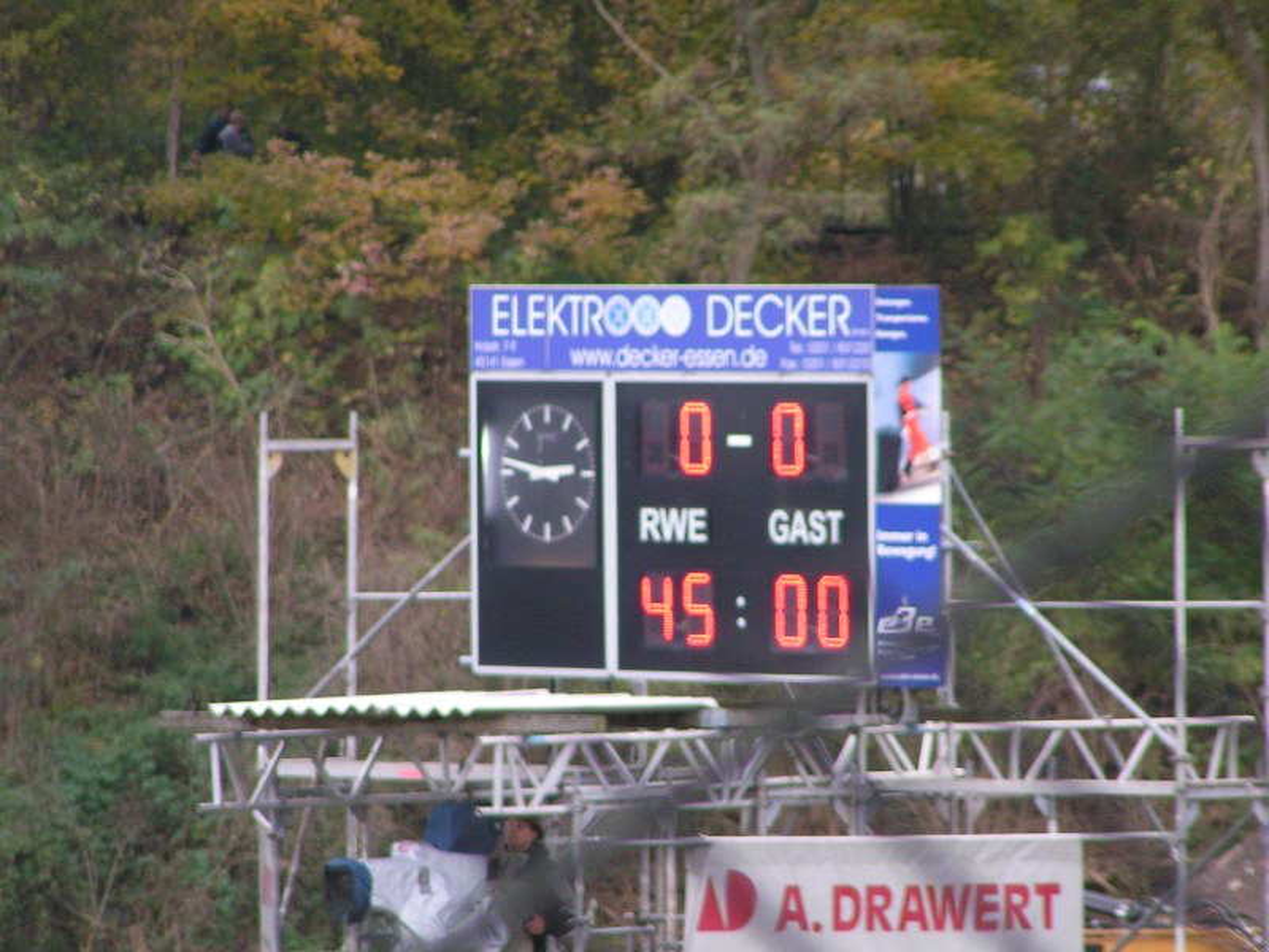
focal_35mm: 380
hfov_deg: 5.2
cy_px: 476
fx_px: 13931
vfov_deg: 3.9
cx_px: 634
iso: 200
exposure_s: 1/250
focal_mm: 58
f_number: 3.5
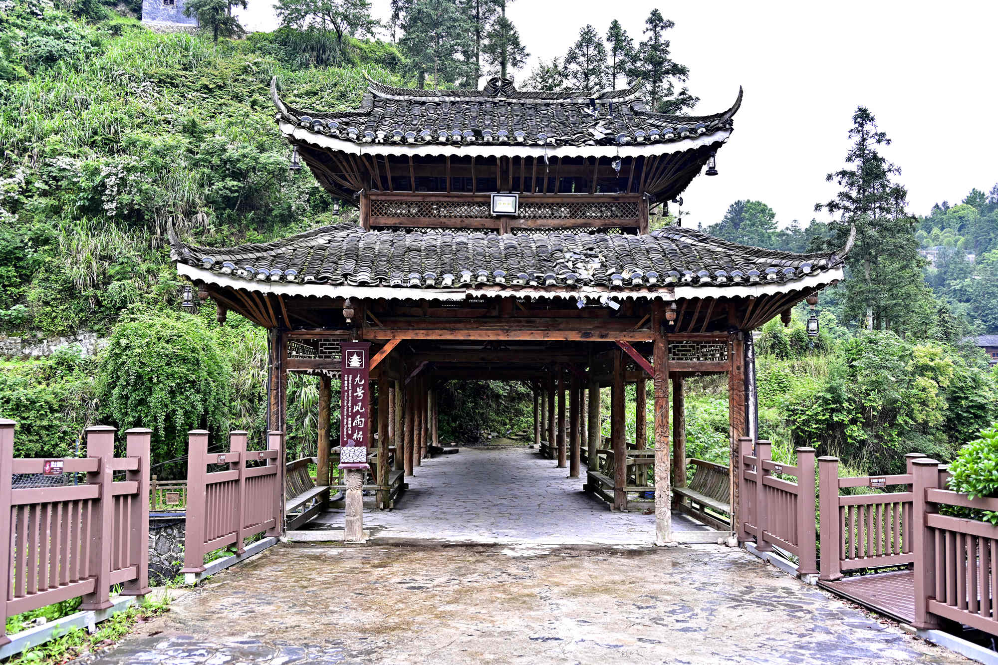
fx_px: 929
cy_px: 332
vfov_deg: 39.4
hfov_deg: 56.5
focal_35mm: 34
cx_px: 499
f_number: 4.8
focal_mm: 33.5
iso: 500
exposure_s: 1/500
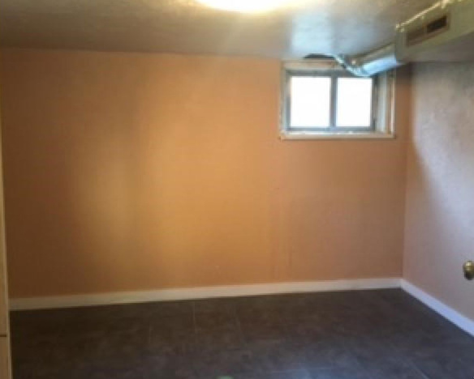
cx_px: 240
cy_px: 188
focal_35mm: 31
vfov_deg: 47.2
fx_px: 435
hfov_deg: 57.1
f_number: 2.2
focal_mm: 4.15
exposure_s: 1/20
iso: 200
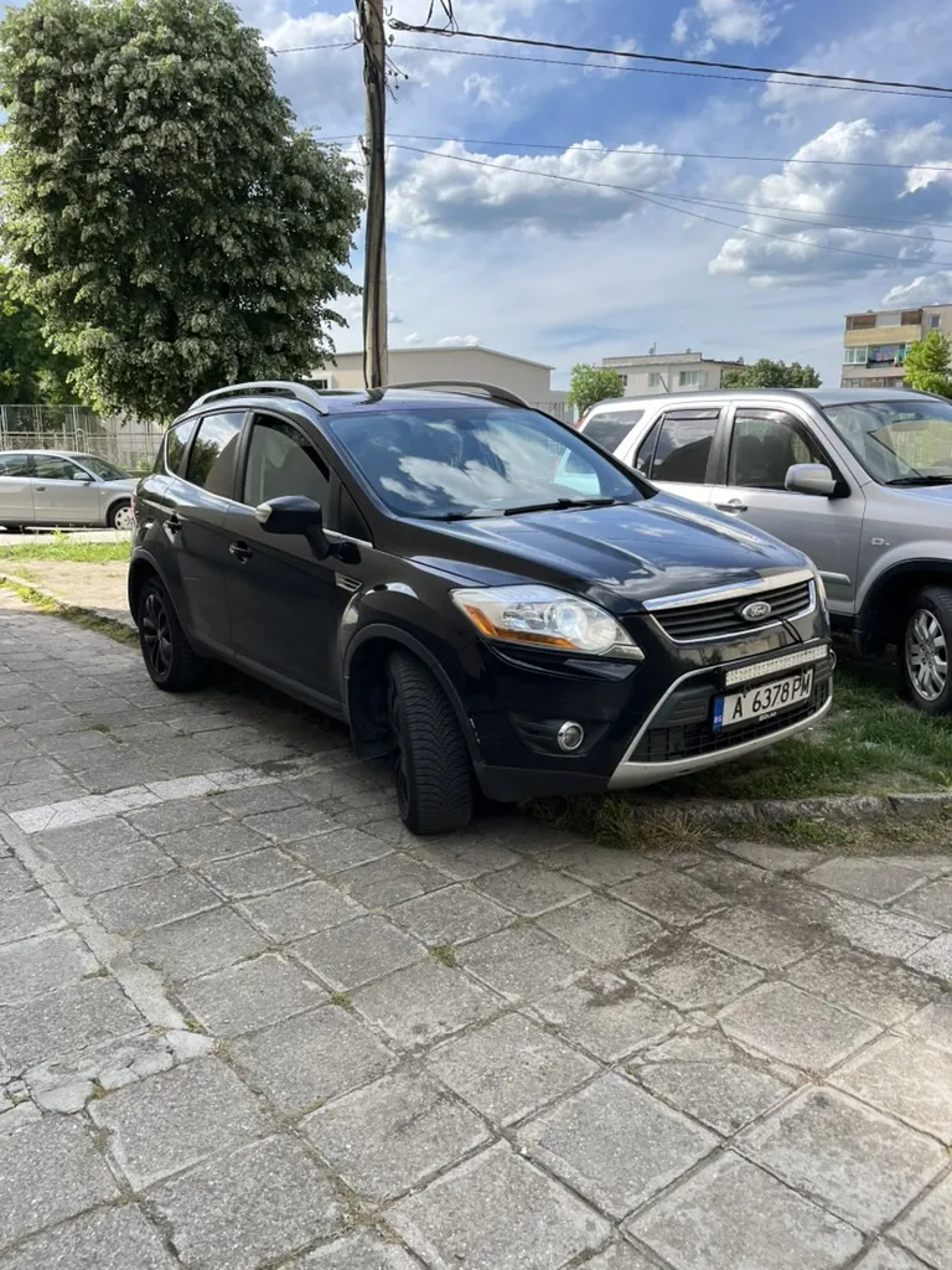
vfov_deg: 67.3
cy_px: 635
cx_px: 476
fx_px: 953
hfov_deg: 53.1
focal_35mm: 26
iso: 50
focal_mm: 5.1
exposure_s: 1/1721
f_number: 1.6
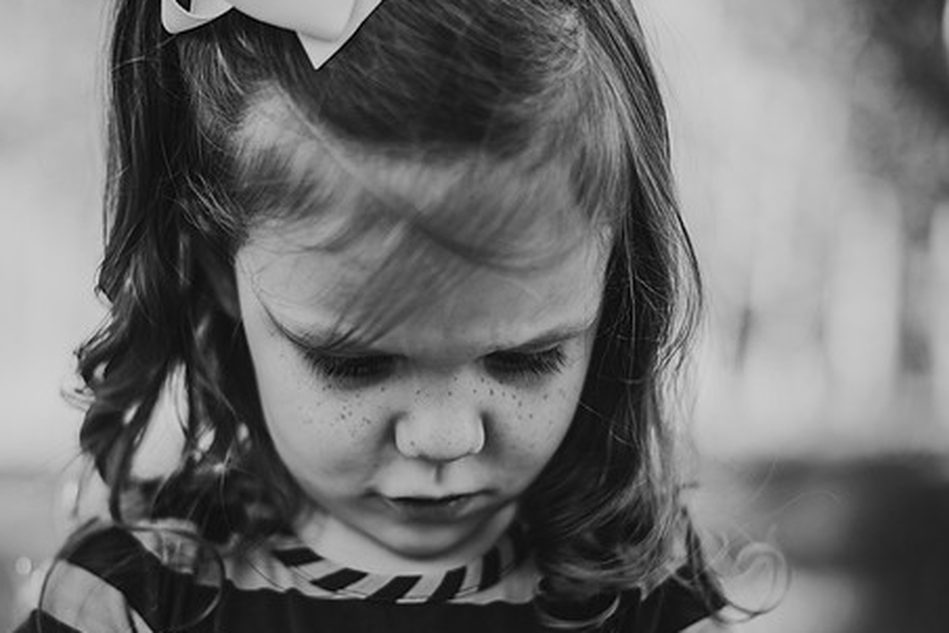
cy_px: 376
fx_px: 1687
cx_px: 369
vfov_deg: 21.2
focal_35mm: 64
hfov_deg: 31.3
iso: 200
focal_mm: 50
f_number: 2
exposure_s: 1/1250
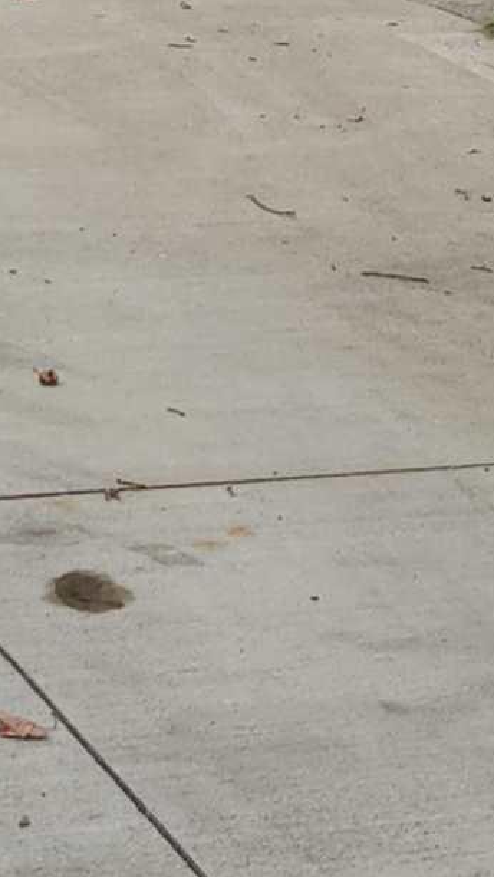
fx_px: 2932
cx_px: 102
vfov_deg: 15.8
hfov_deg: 9.6
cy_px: -382
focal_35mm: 126
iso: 25
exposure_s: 1/942
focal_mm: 5.54
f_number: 1.8
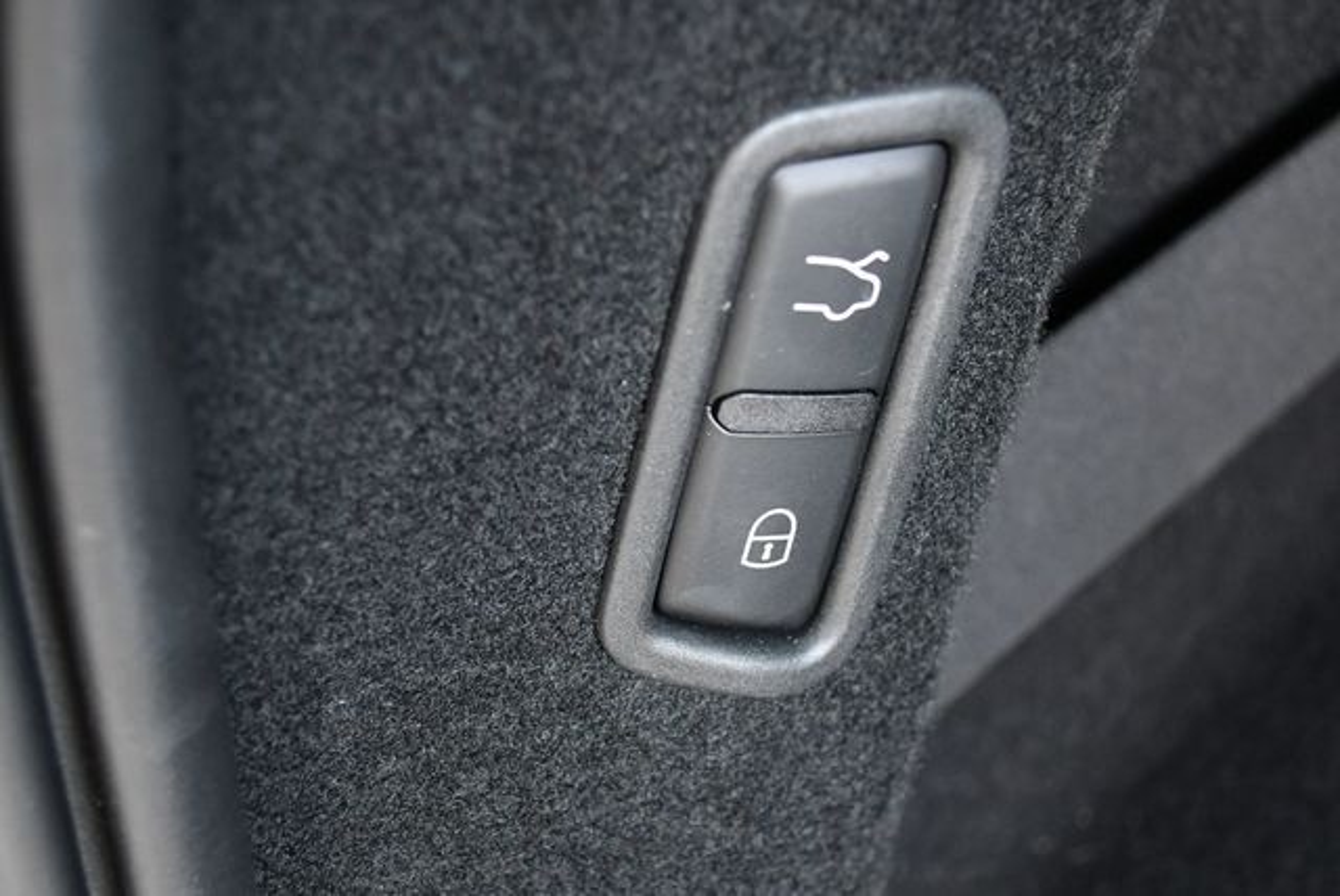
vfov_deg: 26.0
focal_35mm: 52
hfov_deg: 38.2
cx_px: 670
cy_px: 448
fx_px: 1937
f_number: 4.2
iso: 1250
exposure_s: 1/125
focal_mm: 26
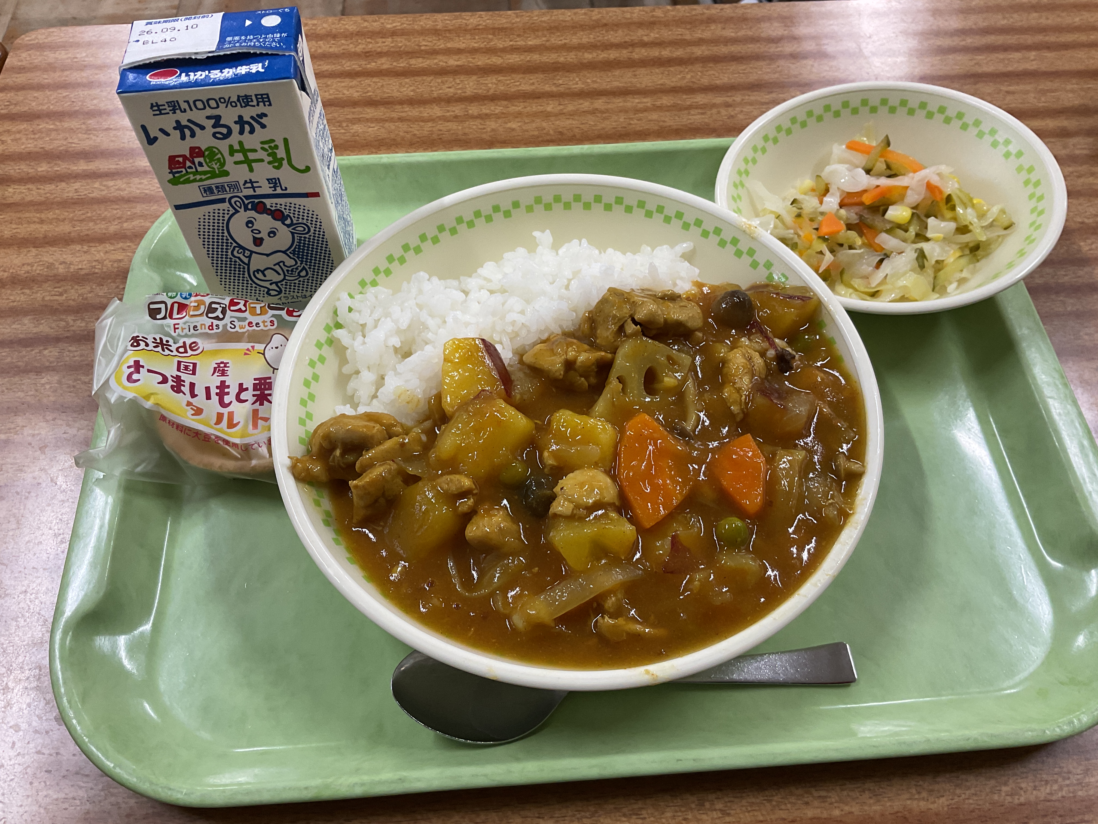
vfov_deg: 48.2
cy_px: 412
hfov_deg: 61.7
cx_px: 549
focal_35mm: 29
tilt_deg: -58.0
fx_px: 920
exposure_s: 1/60
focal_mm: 3
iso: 64
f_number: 1.8
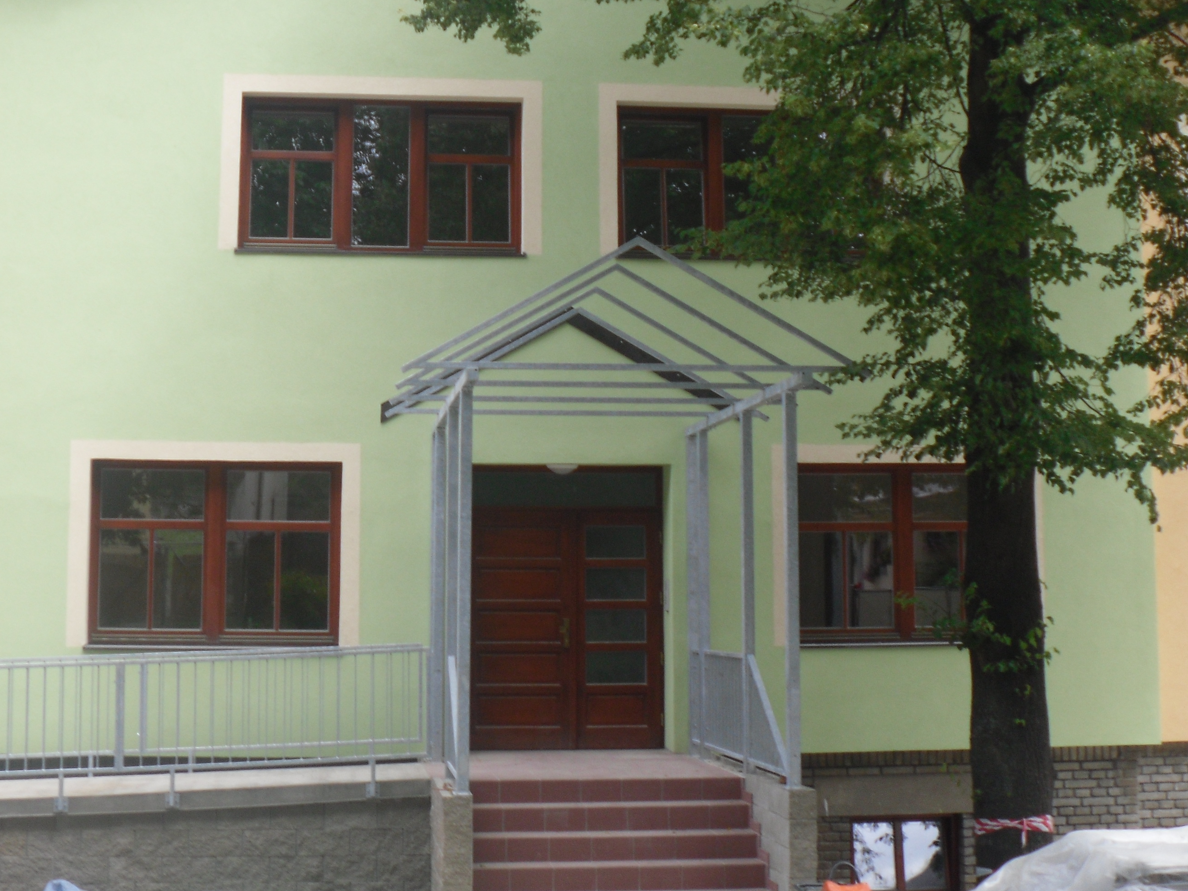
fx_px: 1853
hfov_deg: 35.5
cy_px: 282
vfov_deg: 26.8
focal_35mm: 54
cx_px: 515
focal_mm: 6.3
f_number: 7.6
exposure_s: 1/45
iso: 80
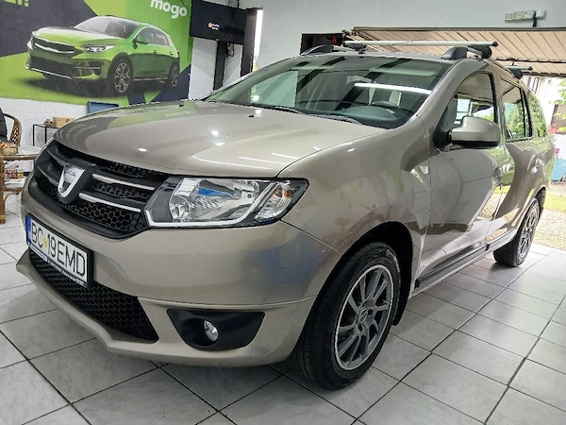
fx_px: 425
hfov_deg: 67.3
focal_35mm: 26
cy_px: 212
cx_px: 283
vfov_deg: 53.1
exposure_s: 1/50.3
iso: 100
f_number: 1.8
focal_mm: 3.98
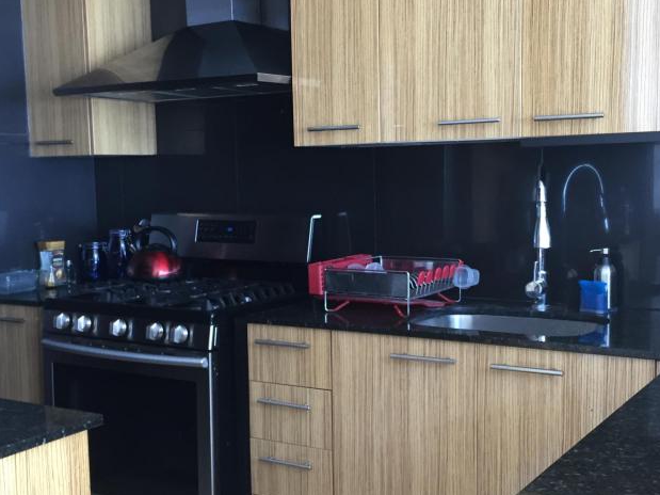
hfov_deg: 39.7
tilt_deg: -6.8
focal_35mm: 48
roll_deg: +1.3
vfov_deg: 30.2
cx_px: 322
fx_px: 915
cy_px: 269
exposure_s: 1/30
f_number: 2.2
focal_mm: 4.15
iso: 50
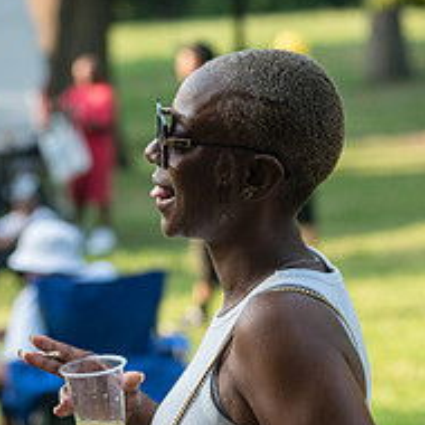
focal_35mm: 290
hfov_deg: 6.0
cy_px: 402
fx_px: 4028
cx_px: 224
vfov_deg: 6.0
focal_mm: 112
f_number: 4.5
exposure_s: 1/400
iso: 500
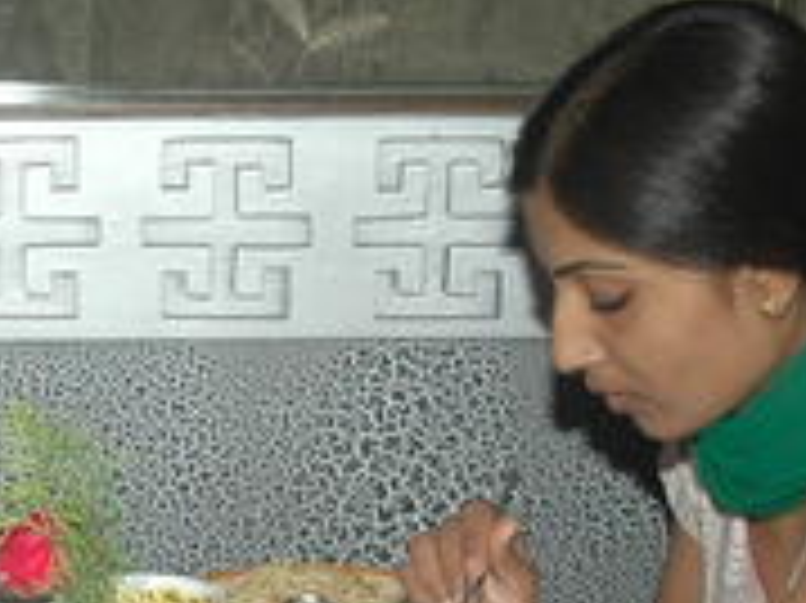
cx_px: -41
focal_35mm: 121
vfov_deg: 12.2
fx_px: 2806
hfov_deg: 16.0
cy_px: 497
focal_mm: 25
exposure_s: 1/250
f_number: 5.6
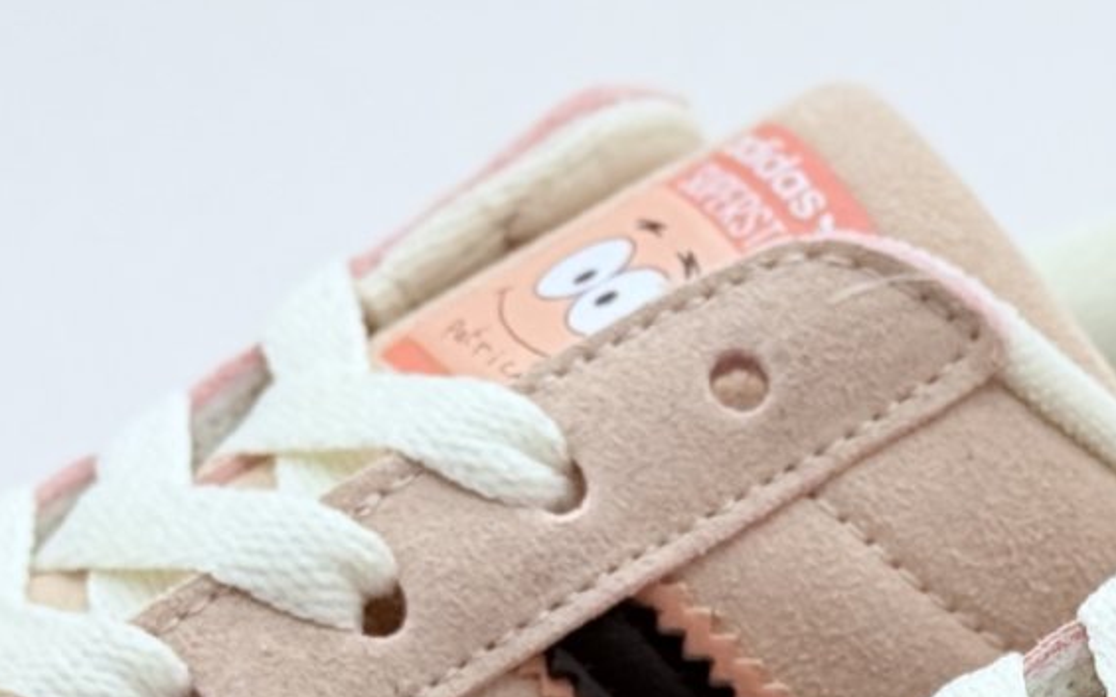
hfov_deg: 21.2
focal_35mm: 96
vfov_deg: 13.5
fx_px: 2920
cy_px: 658
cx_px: 973
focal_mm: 6.76
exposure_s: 1/712
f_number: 1.78
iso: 64
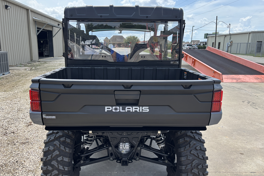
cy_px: 95
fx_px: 213
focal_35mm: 29
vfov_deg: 44.9
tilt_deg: -12.8
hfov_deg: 63.6
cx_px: 124
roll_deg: -0.6
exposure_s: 1/1695
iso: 50
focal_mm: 5.96
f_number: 1.6
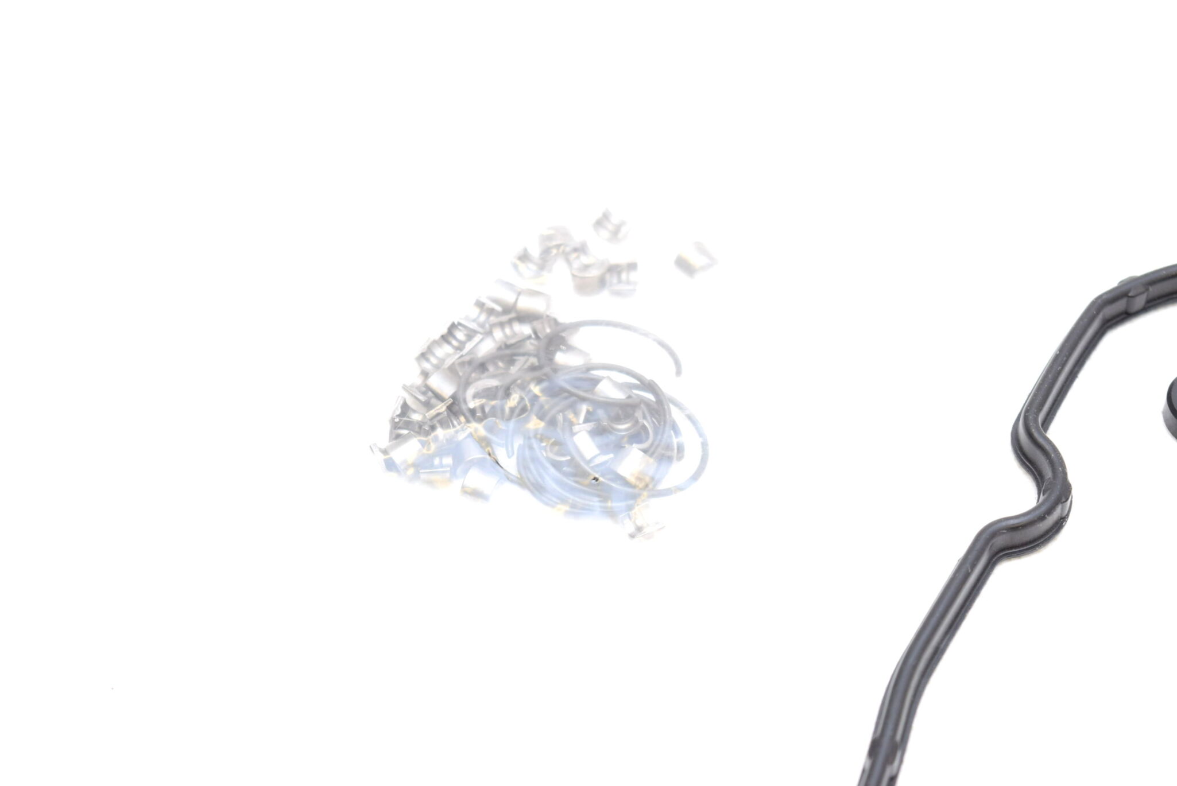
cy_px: 393
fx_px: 2699
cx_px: 588
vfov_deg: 16.6
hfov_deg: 24.6
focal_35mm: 82
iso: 400
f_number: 5.6
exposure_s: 1/125
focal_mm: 55
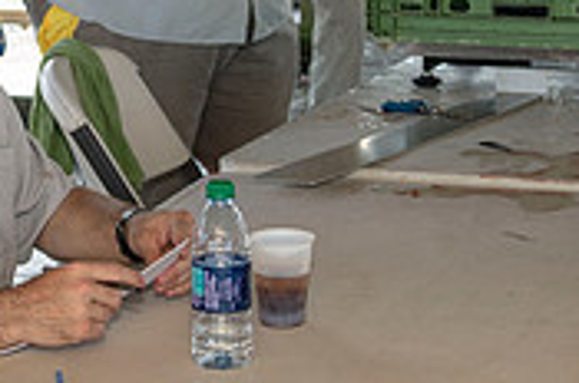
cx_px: 63
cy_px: 99
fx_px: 2023
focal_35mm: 126
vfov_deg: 10.8
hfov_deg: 16.1
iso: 200
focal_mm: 38
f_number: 5
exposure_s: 1/250
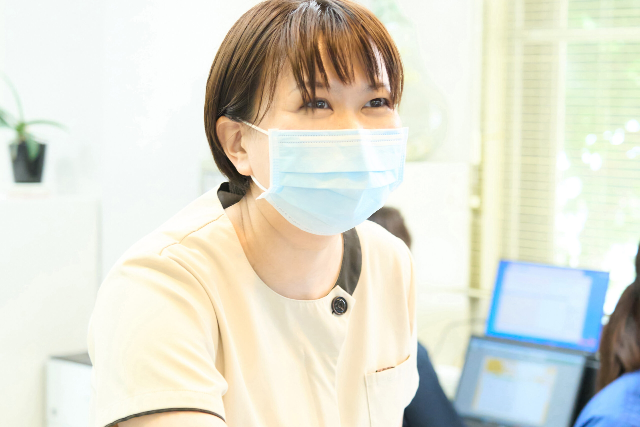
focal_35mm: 85
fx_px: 1511
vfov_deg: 16.1
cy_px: 214
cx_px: 320
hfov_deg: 23.9
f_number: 4
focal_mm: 57
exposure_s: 1/200
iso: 4000
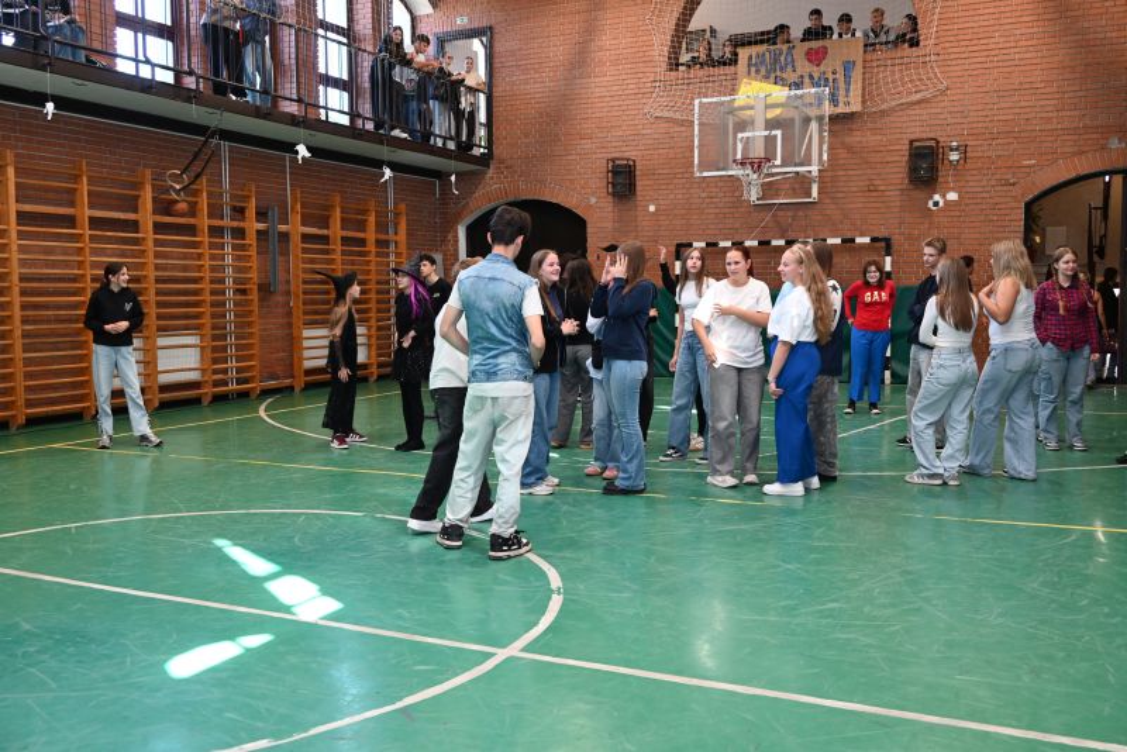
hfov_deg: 57.2
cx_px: 564
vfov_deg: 40.0
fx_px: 1033
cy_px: 376
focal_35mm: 33
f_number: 5.6
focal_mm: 33
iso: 1600
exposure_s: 1/125
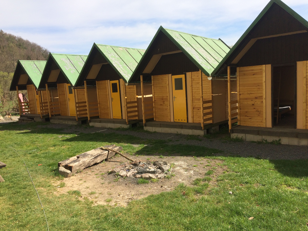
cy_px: 116
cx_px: 154
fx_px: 258
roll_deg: +4.3
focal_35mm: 29
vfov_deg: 48.2
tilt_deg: -8.0
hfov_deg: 61.7
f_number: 2.2
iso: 32
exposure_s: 1/1642
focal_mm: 4.15
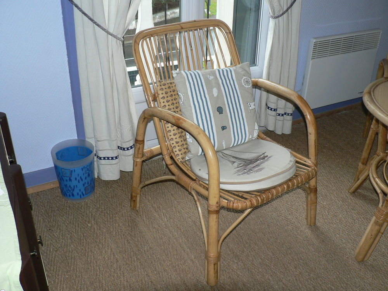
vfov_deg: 36.8
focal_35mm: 39
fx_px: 437
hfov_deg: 47.9
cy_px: 146
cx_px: 194
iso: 100
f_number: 2.8
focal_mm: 6.4
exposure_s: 1/60
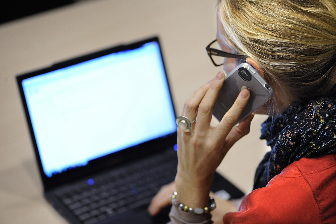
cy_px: 112
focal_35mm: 105
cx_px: 168
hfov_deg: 19.5
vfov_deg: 13.0
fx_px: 979
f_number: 4
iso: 2000
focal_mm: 105
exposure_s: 1/60
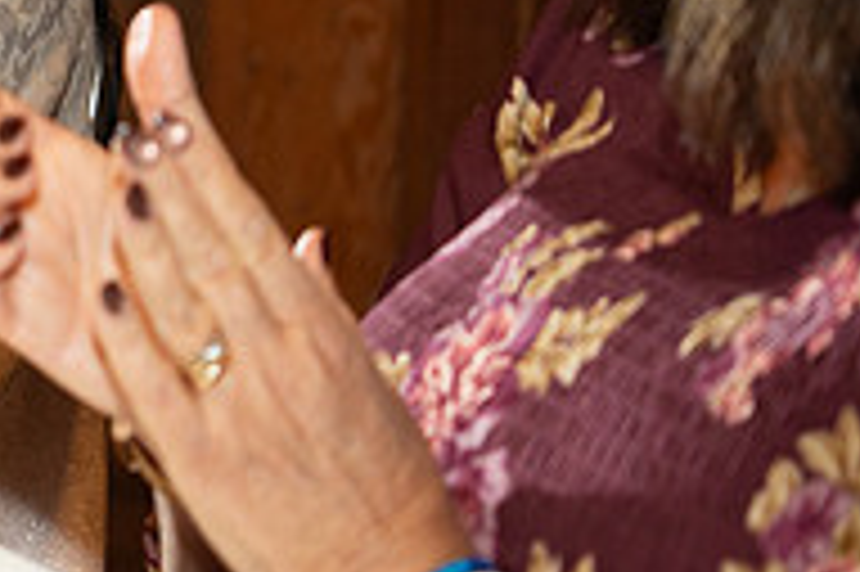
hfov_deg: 9.4
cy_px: -200
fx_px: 5084
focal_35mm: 213
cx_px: -392
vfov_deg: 6.4
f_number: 2.8
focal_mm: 70
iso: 1600
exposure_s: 1/125
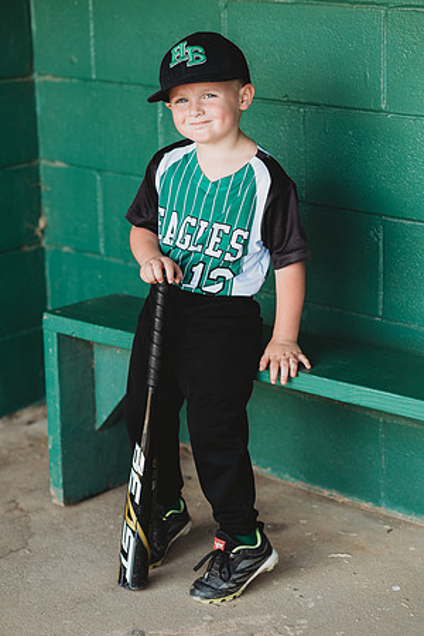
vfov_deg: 23.9
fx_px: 1502
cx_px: 212
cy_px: 318
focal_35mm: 85
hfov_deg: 16.1
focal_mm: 85
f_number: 2.8
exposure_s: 1/250
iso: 320
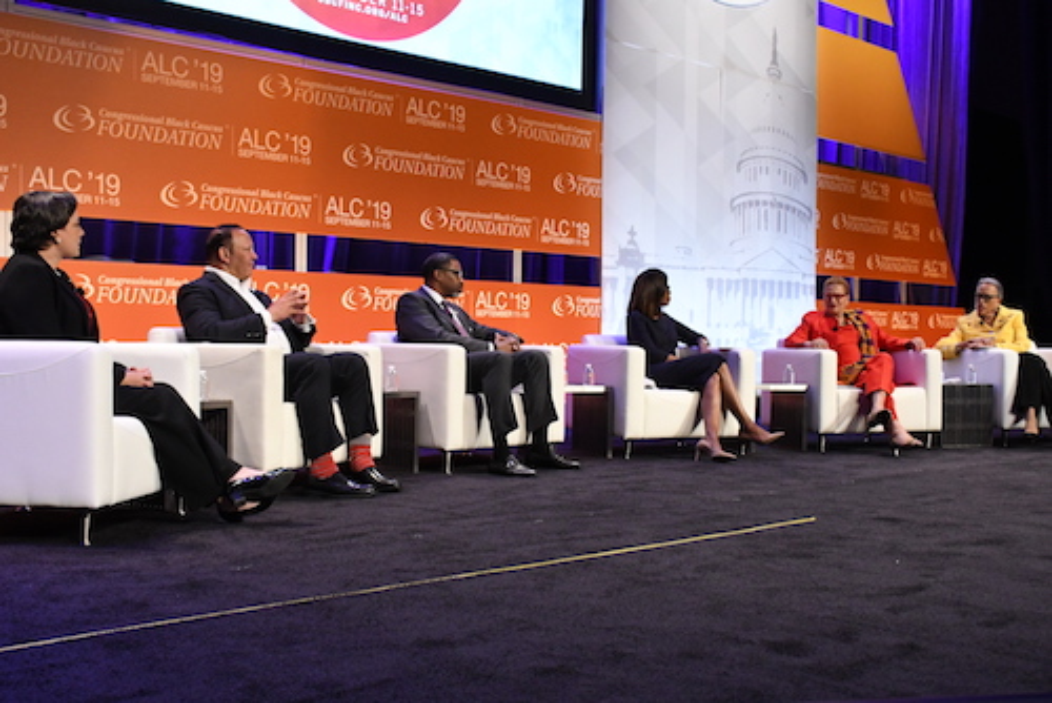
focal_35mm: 44
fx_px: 1286
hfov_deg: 44.5
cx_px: 526
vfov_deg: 30.6
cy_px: 352
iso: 3200
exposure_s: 1/125
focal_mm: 22
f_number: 5.6
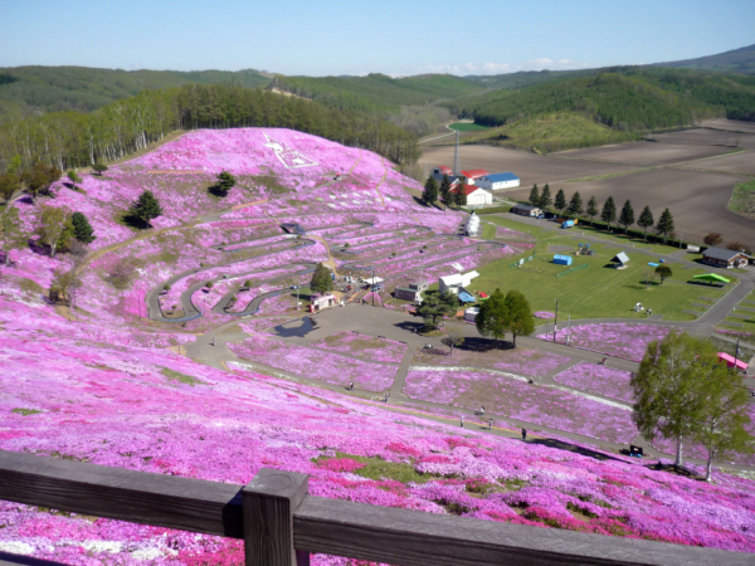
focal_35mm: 33
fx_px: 720
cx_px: 378
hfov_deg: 55.4
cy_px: 283
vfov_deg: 42.9
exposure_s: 1/160
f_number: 8
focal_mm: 5.5
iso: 100
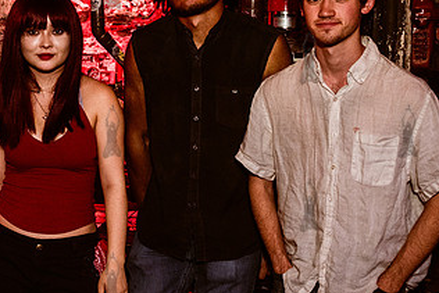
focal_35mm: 62
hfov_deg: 30.8
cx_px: 40
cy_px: 110
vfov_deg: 21.9
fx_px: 756
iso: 8000
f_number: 4.5
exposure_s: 1/250
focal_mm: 28
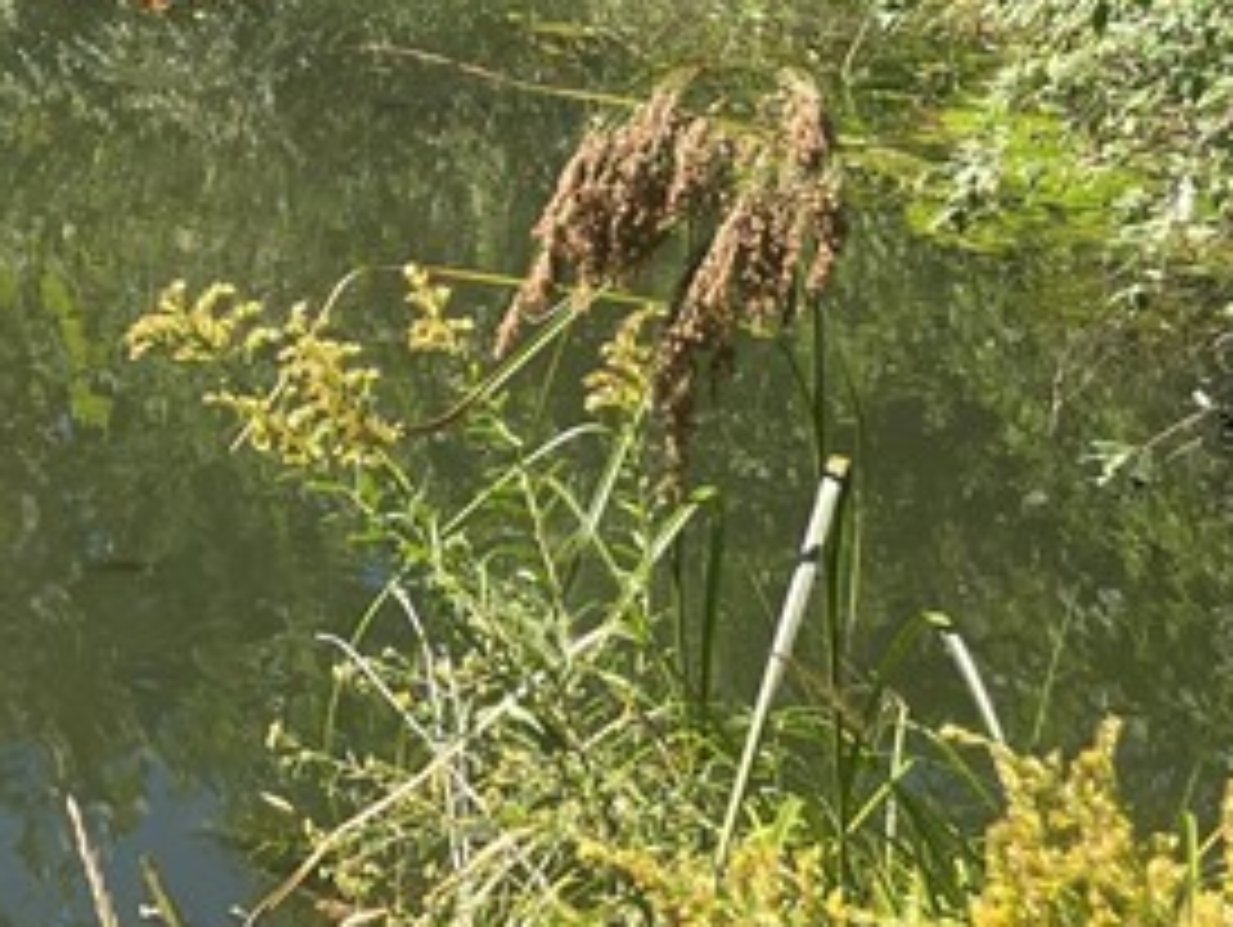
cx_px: -446
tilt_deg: -9.3
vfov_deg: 14.9
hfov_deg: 18.6
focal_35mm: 97
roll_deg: -3.8
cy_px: -122
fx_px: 3458
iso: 32
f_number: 1.6
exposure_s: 1/1072
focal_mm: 4.2
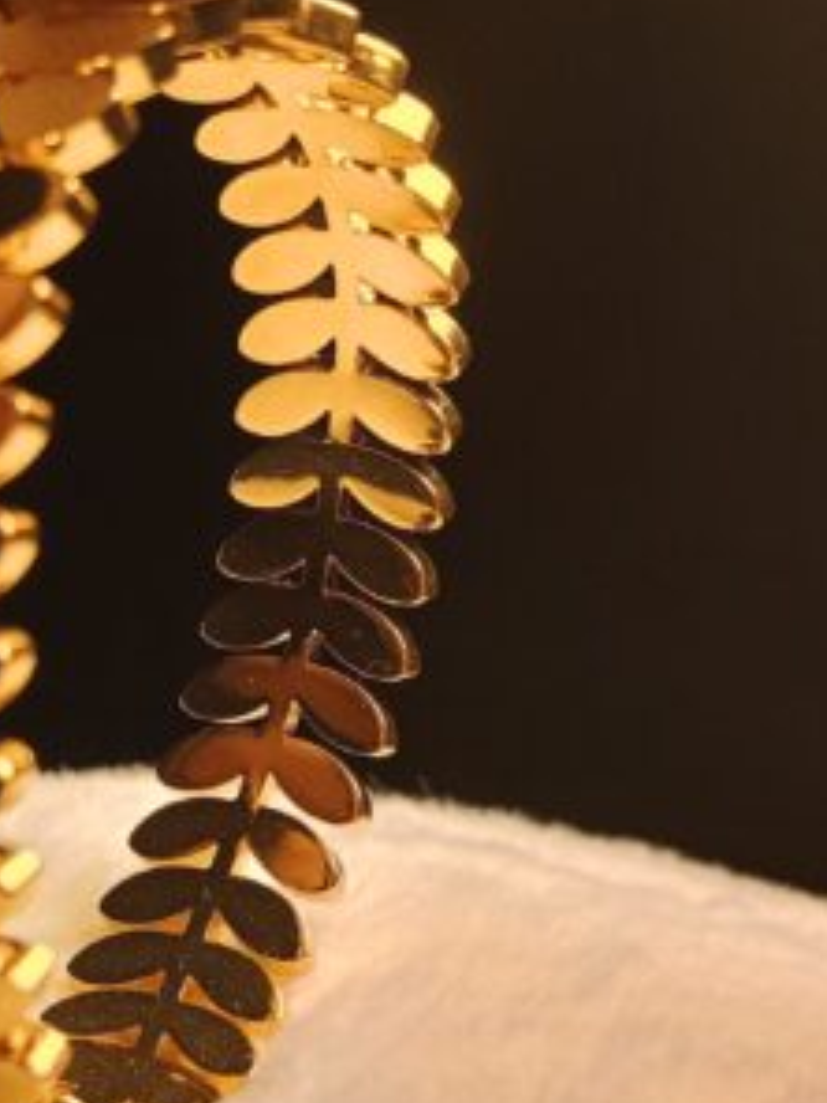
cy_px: 673
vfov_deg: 32.1
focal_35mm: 60
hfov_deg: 24.2
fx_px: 1911
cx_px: 220
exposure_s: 1/100
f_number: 1.8
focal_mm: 3.98
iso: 160
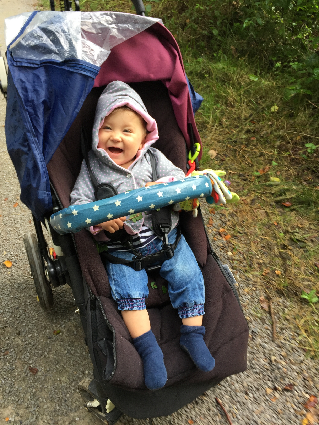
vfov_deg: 61.7
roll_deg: +6.2
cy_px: 212
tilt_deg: -33.2
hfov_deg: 48.2
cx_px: 160
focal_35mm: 29
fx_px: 356
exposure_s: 1/100
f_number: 2.2
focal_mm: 4.15
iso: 40
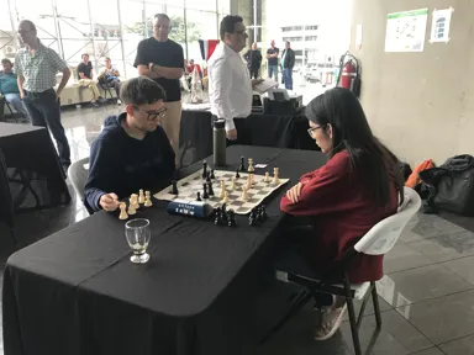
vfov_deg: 49.7
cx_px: 237
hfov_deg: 63.4
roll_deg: +0.9
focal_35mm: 28
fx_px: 383
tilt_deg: -16.5
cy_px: 178
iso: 25
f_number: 1.8
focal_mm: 3.99
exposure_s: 1/30
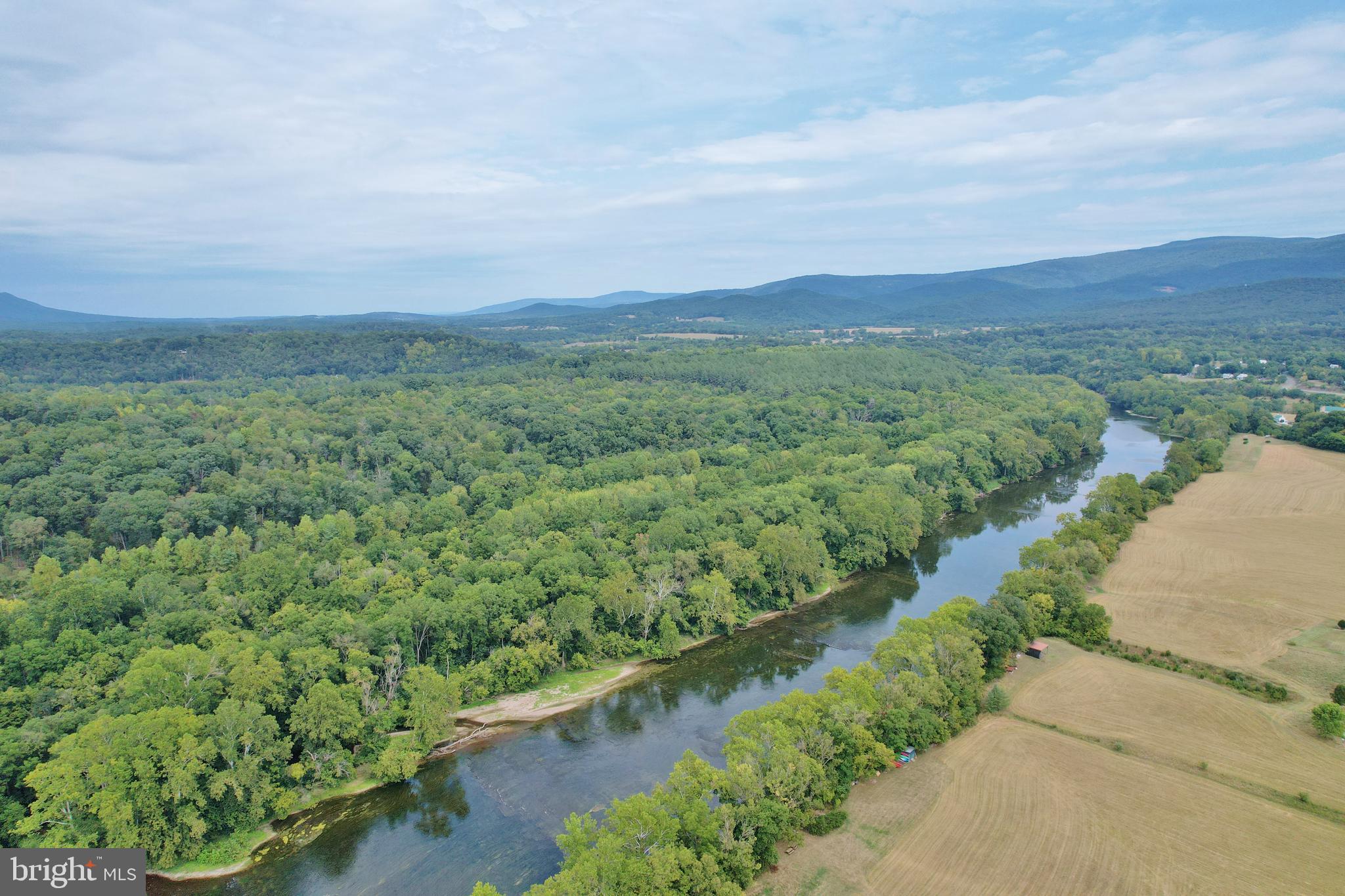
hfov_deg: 78.6
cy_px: 448
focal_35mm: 22
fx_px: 822
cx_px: 672
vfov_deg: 57.2
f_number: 2.8
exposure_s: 1/2000
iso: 100
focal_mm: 8.38
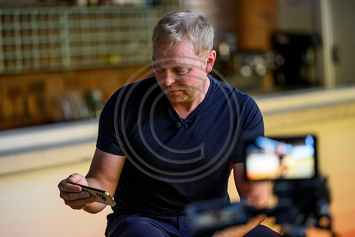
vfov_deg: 8.9
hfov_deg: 13.2
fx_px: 1529
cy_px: 118
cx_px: 178
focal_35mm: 155
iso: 1000
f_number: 2.8
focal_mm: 155
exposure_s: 1/250
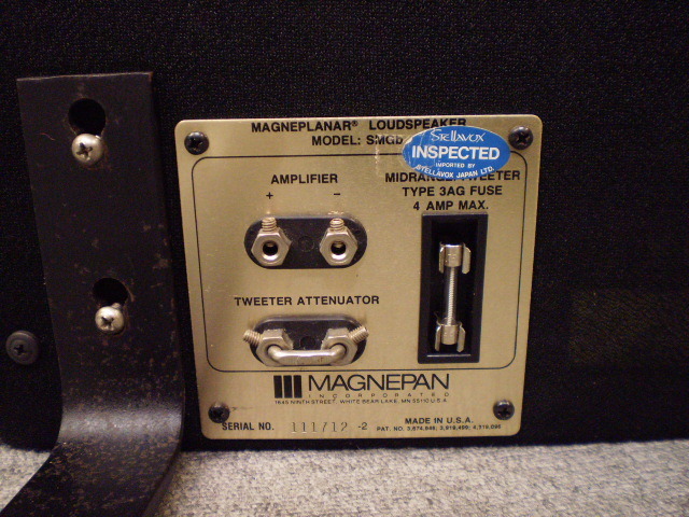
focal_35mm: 36
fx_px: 717
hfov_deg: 51.4
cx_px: 344
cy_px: 258
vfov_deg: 39.7
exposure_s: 1/20
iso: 400
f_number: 3.1
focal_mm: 6.3
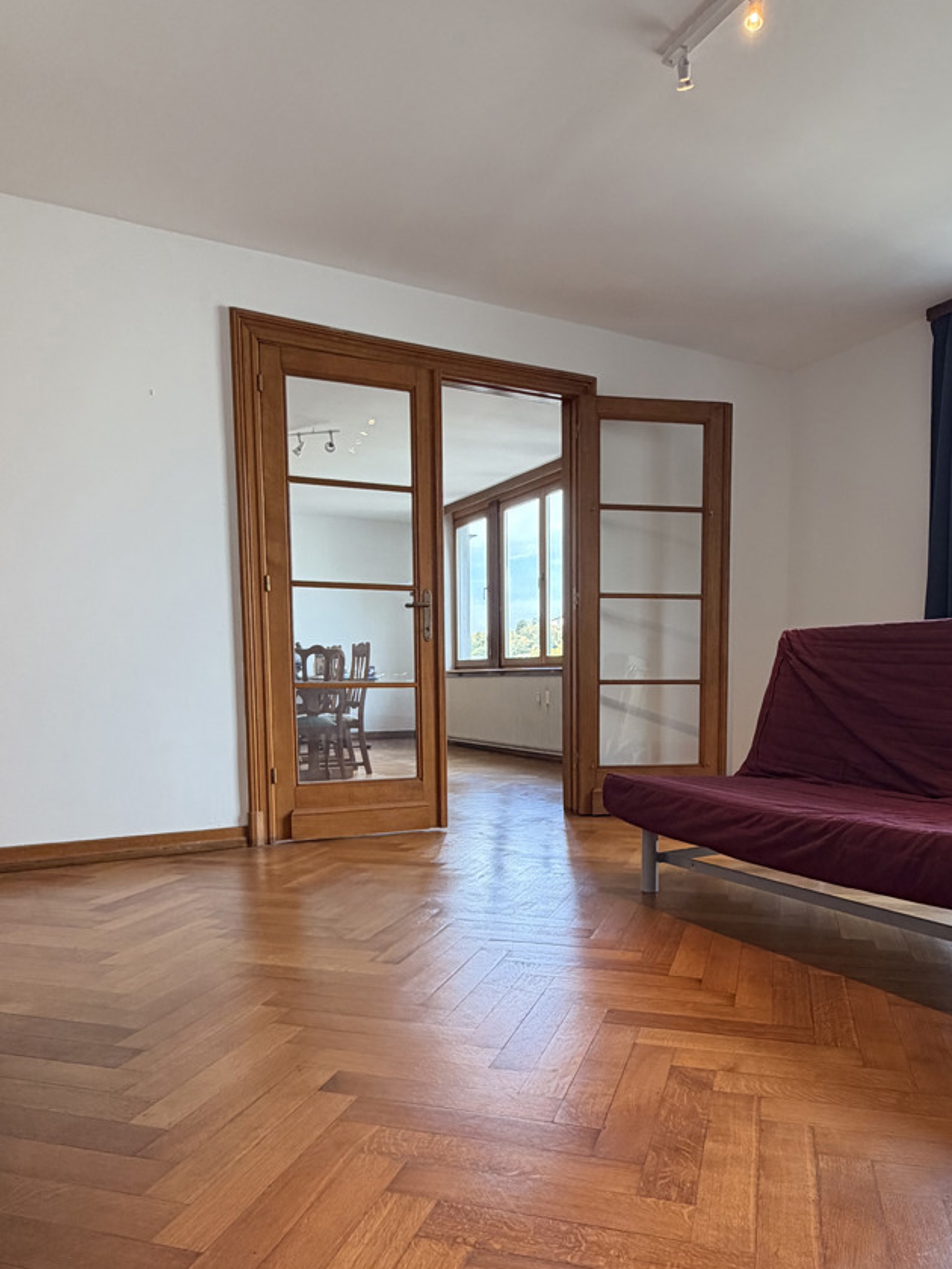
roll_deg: +0.9
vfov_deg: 70.8
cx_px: 526
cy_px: 767
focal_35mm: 24
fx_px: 880
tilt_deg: -3.9
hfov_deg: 56.7
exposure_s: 1/100
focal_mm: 2.22
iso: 125
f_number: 2.2
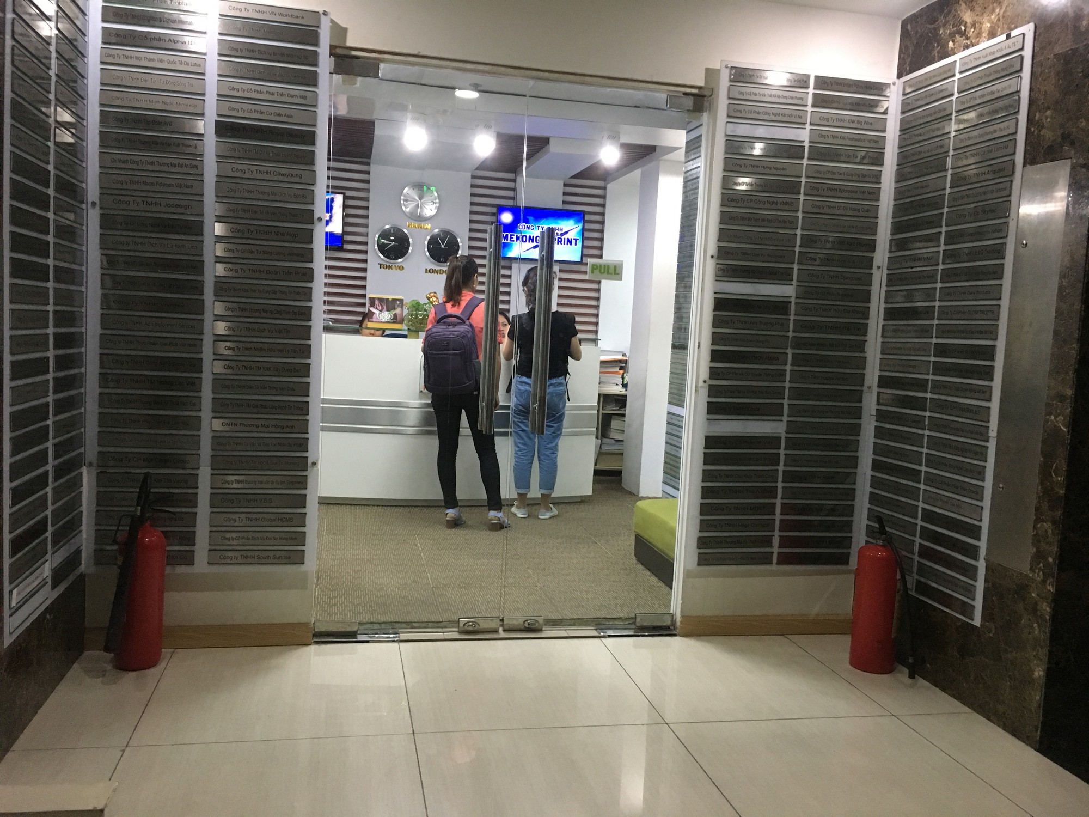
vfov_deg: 48.2
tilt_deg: -4.5
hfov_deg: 61.7
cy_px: 408
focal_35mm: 29
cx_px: 544
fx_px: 912
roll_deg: -2.2
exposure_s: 1/25
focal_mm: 4.15
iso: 200
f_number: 2.2
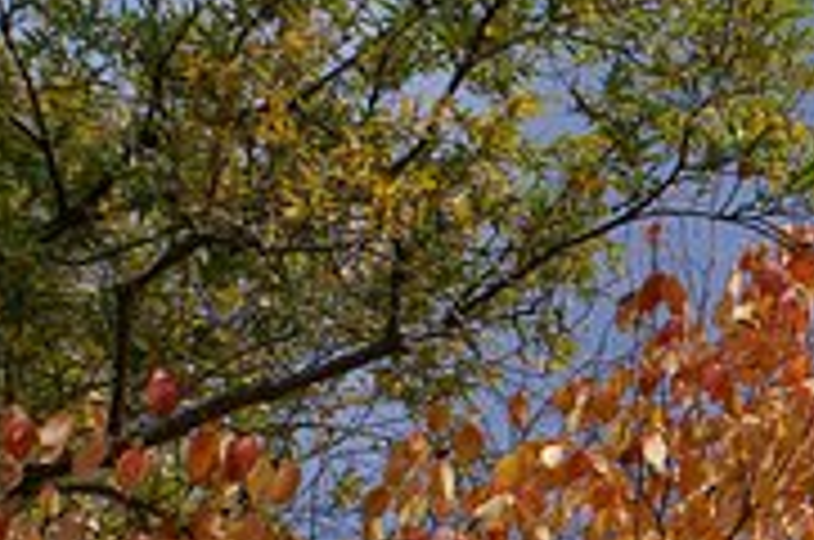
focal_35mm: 127
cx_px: 1111
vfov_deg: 10.5
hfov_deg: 15.3
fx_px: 2867
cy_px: 675
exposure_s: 1/320
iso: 100
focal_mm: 30
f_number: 8
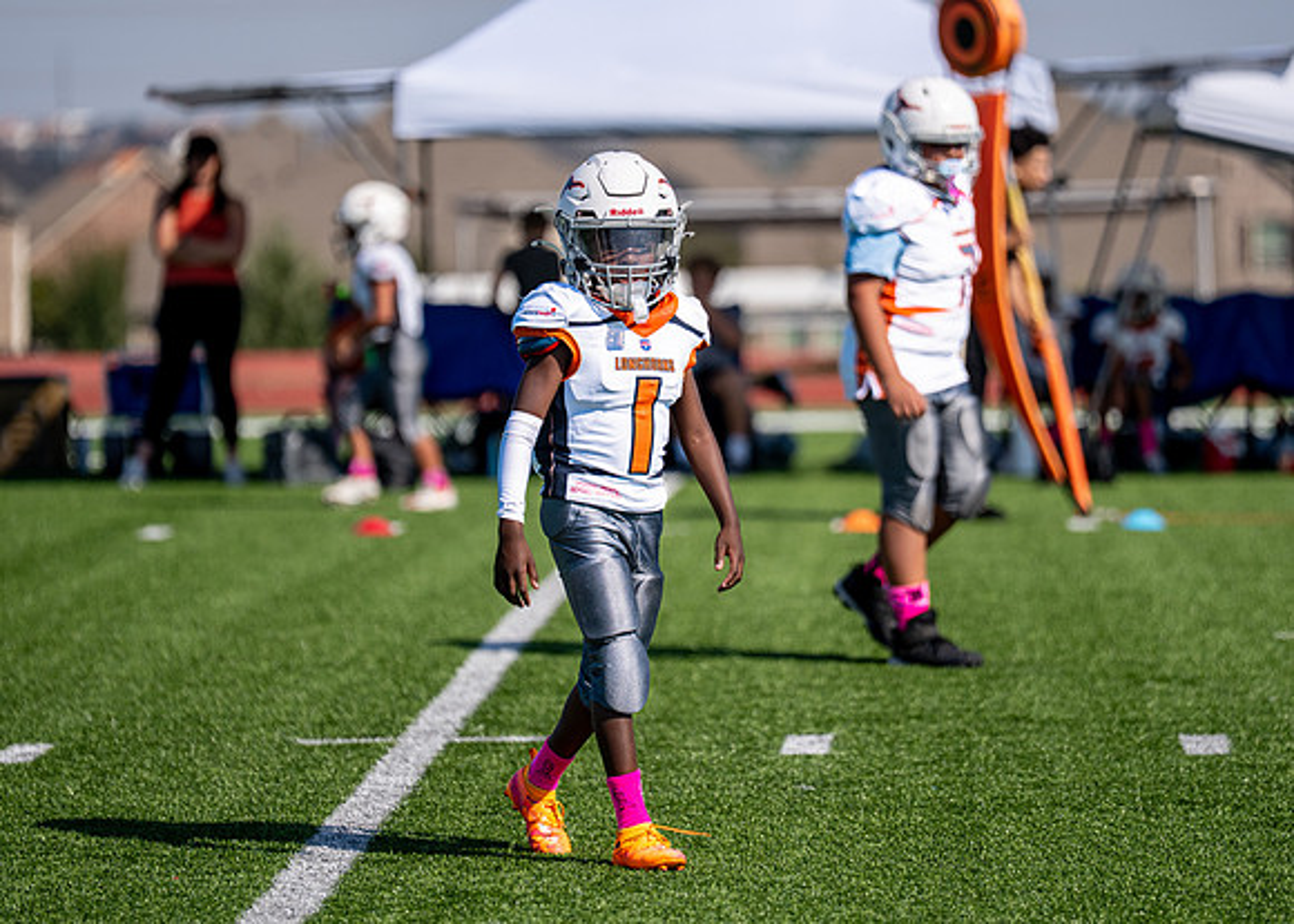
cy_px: 419
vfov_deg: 6.6
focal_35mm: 217
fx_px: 7976
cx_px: 647
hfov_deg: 9.3
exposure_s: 1/3200
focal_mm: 185
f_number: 2.8
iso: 100
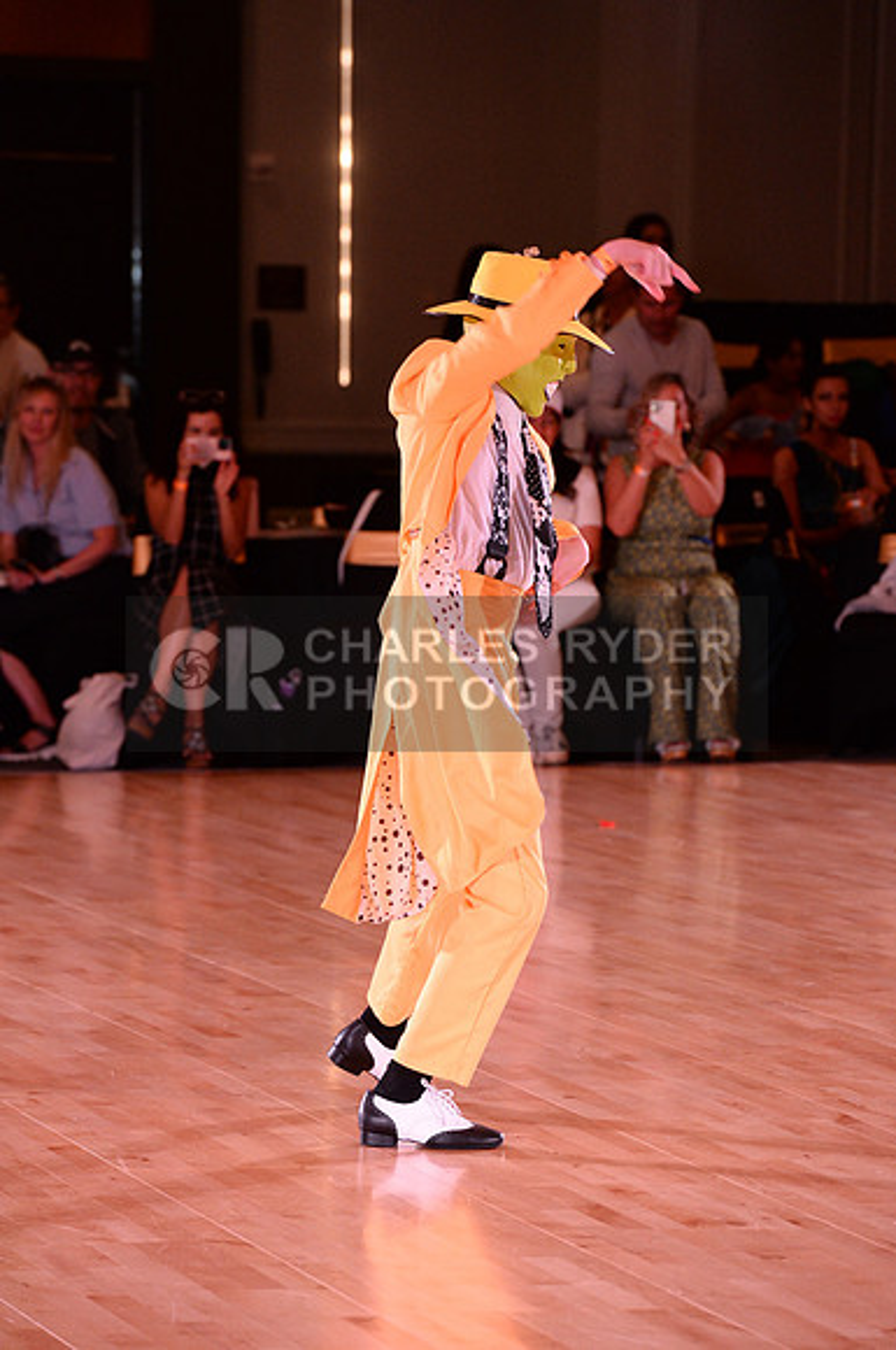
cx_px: 448
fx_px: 7488
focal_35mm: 200
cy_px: 675
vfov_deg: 10.3
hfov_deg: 6.8
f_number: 5.6
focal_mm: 200
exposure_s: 1/250
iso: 4000
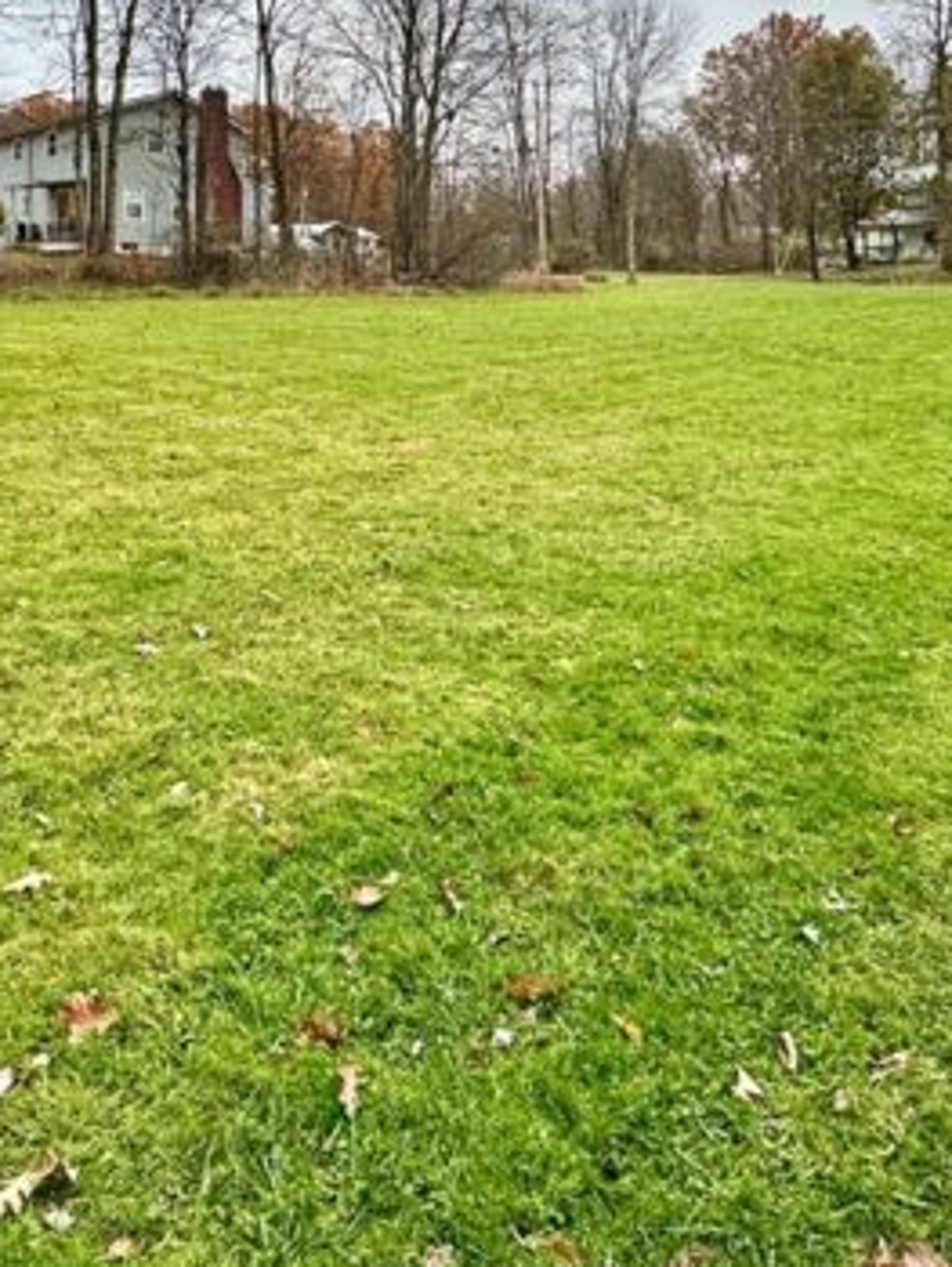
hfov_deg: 44.1
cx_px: 427
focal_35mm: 32
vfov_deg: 53.3
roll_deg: +1.2
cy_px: 264
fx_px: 1172
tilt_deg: +1.7
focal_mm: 2.22
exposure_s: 1/99
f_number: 2.2
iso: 160
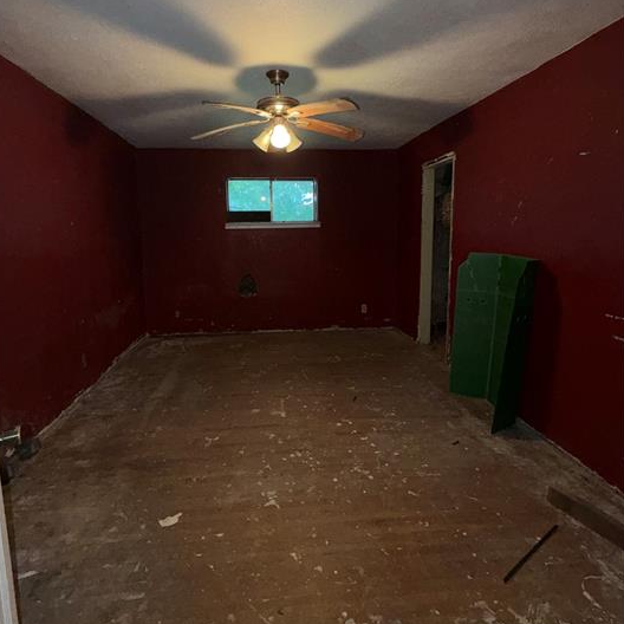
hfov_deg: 80.6
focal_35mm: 18
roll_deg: +0.3
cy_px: 278
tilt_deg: -8.2
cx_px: 288
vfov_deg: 80.4
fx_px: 367
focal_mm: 2.22
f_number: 2.2
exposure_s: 1/40
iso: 160
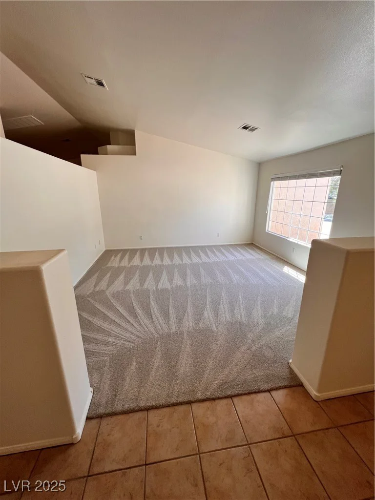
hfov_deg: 89.9
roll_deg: +1.5
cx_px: 188
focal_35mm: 13
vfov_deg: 106.2
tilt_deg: -16.0
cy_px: 250
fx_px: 188
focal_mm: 1.57
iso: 40
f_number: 1.8
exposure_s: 1/120
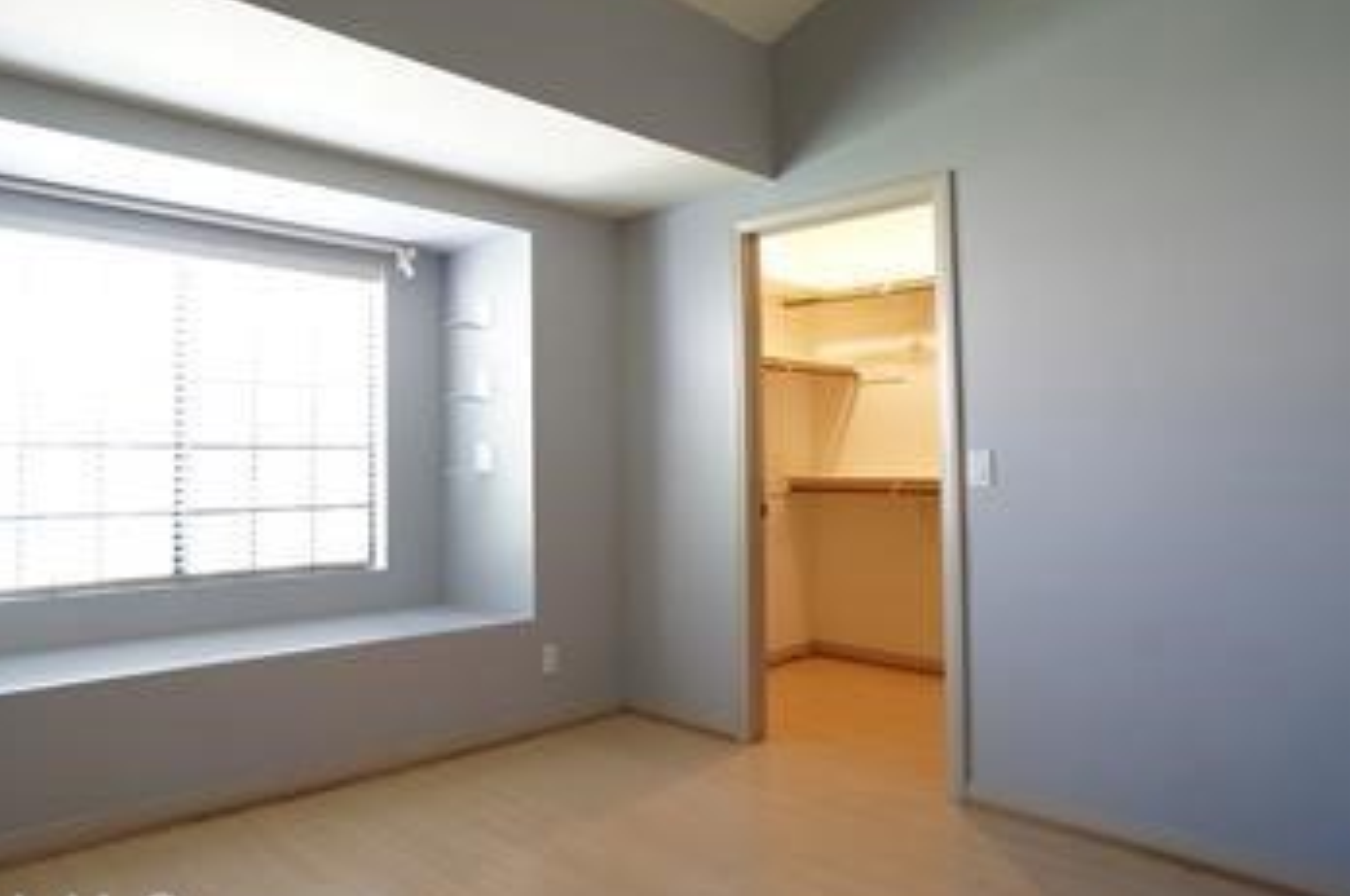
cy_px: 407
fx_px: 1161
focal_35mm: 31
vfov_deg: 42.2
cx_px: 485
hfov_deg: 59.4
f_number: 6.3
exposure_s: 1/2.5
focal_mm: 16
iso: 200
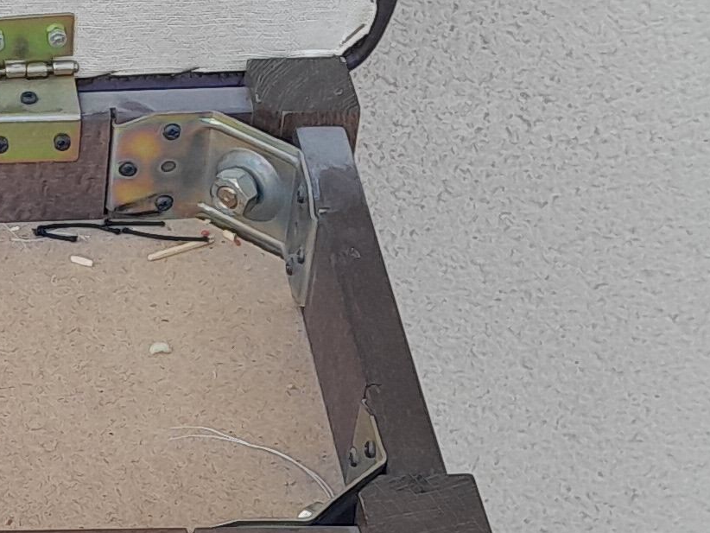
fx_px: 2647
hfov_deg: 14.3
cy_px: 409
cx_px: -351
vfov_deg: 11.5
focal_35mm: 129
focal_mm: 3.98
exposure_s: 1/120
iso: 40
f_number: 1.8
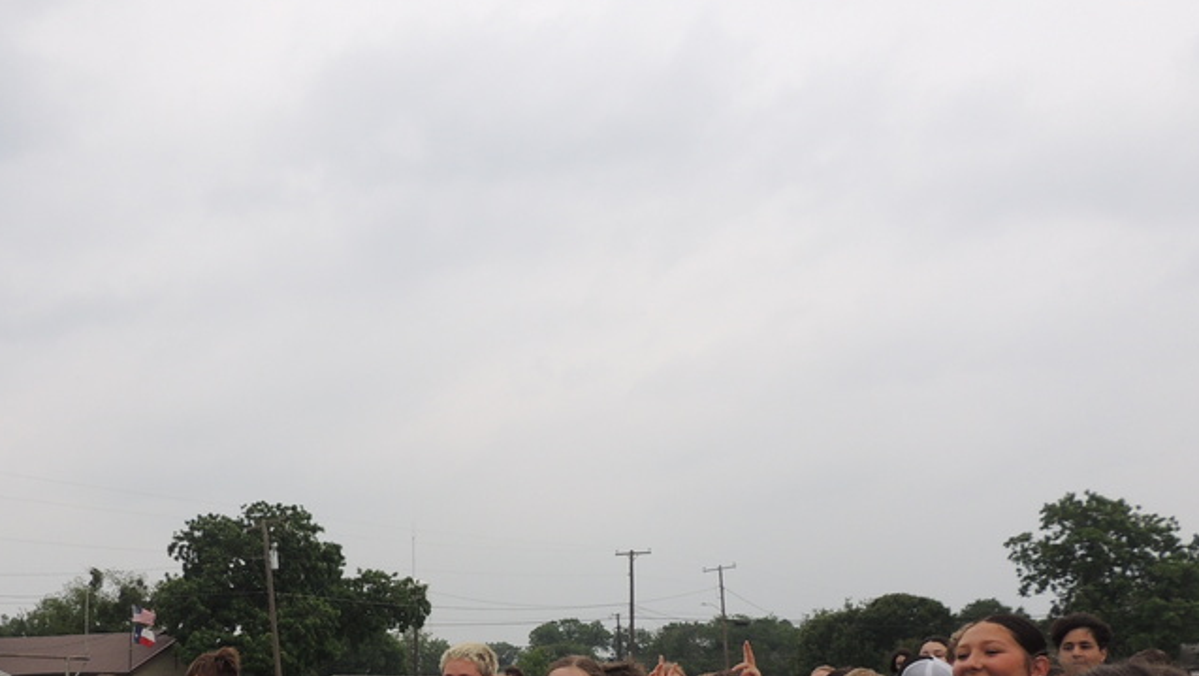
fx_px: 1336
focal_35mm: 42
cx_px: 456
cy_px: 635
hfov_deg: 47.9
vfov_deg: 27.2
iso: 100
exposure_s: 1/640
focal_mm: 4.3
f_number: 3
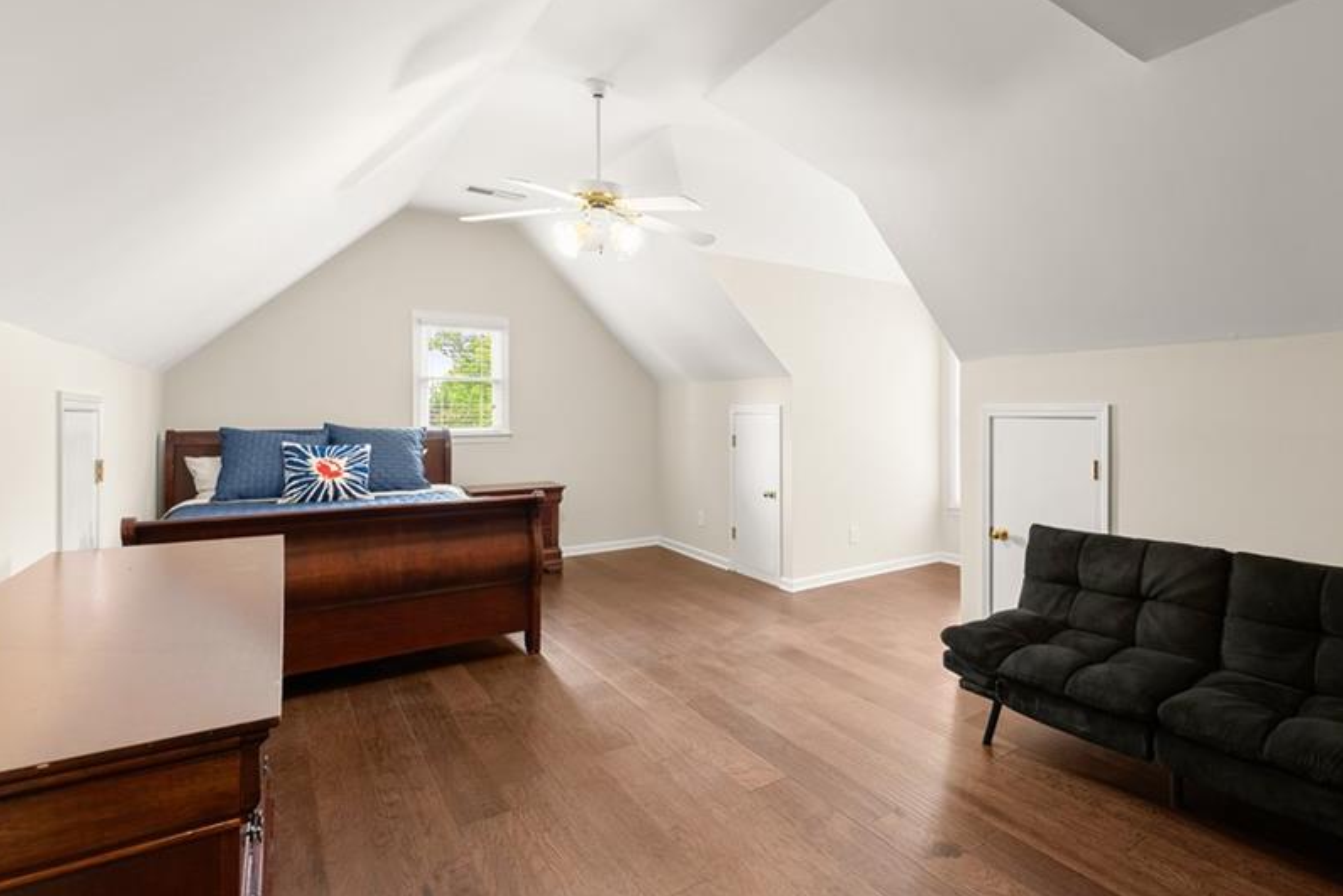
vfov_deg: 67.4
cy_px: 423
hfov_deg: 88.0
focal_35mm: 18
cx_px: 847
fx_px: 672
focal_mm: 14
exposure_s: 1/4
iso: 640
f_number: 7.1
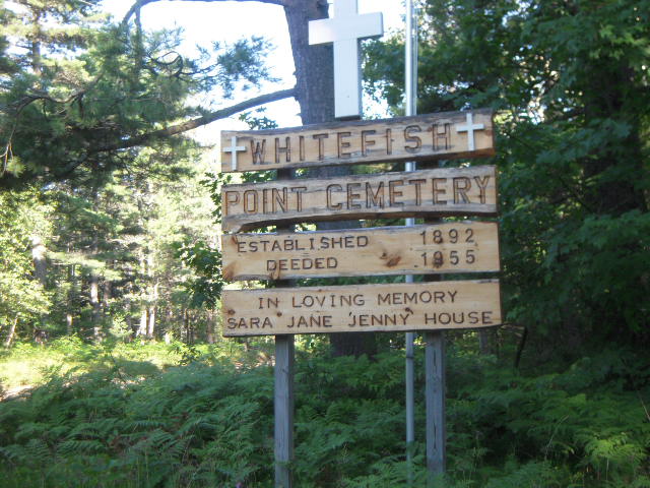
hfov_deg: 38.2
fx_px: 939
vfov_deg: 29.1
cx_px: 325
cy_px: 244
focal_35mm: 50
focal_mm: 8.9
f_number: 3.5
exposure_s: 1/250
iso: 400
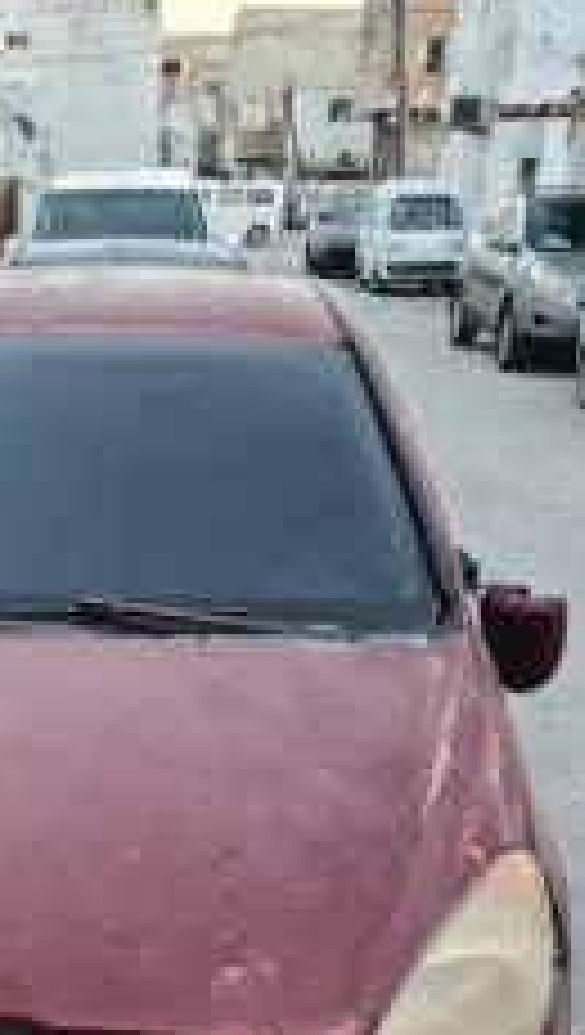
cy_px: 842
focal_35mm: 53
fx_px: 1456
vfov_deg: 37.6
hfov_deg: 22.2
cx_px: 58
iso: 125
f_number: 2
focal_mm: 5.9
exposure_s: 1/60
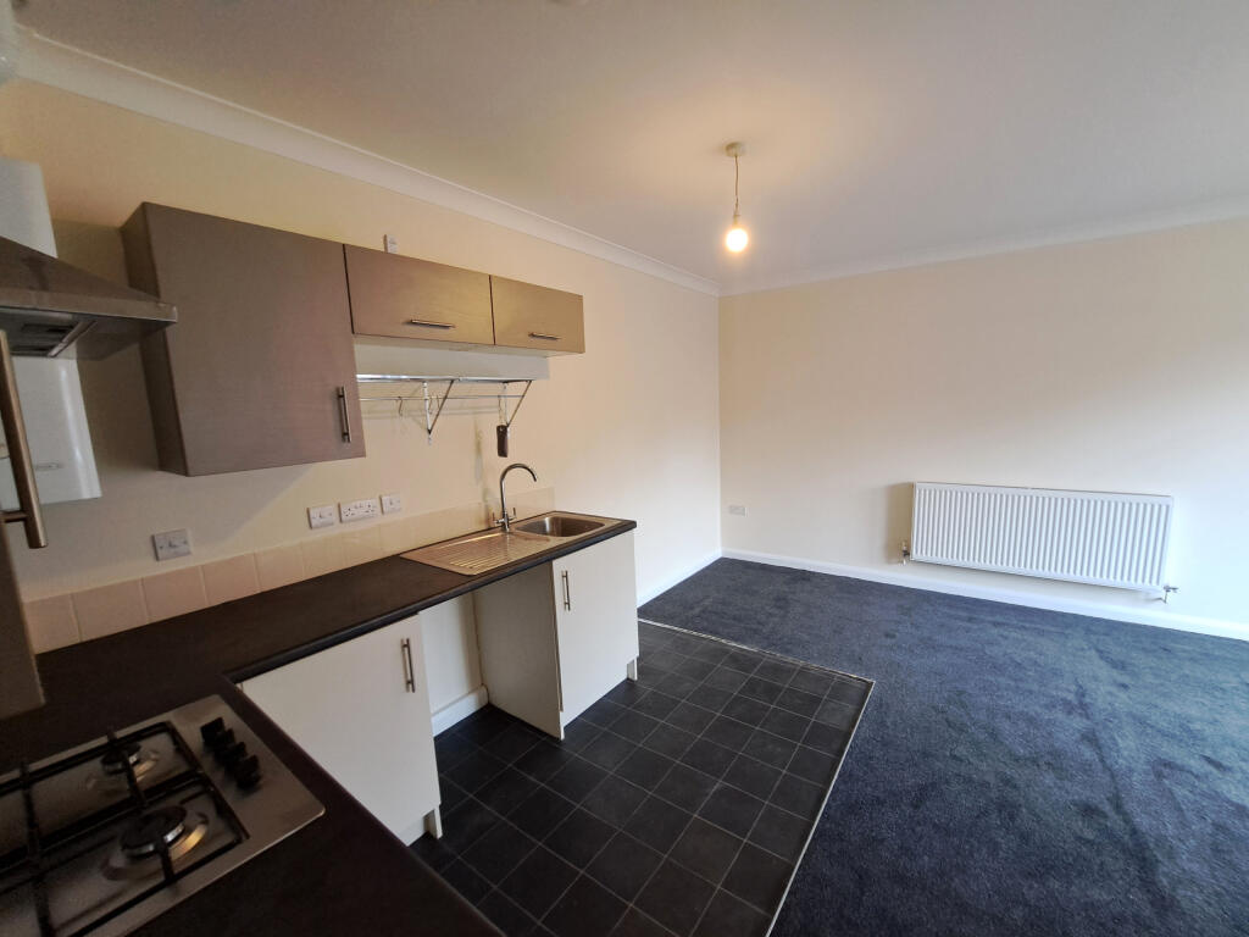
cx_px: 624
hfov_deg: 106.2
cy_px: 468
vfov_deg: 89.9
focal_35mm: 13
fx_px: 469
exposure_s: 1/50
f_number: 2.2
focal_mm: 1.74
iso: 160
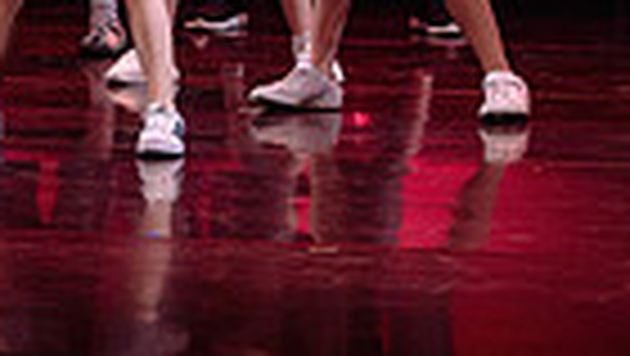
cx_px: 31
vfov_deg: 2.8
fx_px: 7155
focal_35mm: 428
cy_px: -601
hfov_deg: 5.0
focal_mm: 86
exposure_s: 1/320
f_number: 2.8
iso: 1600
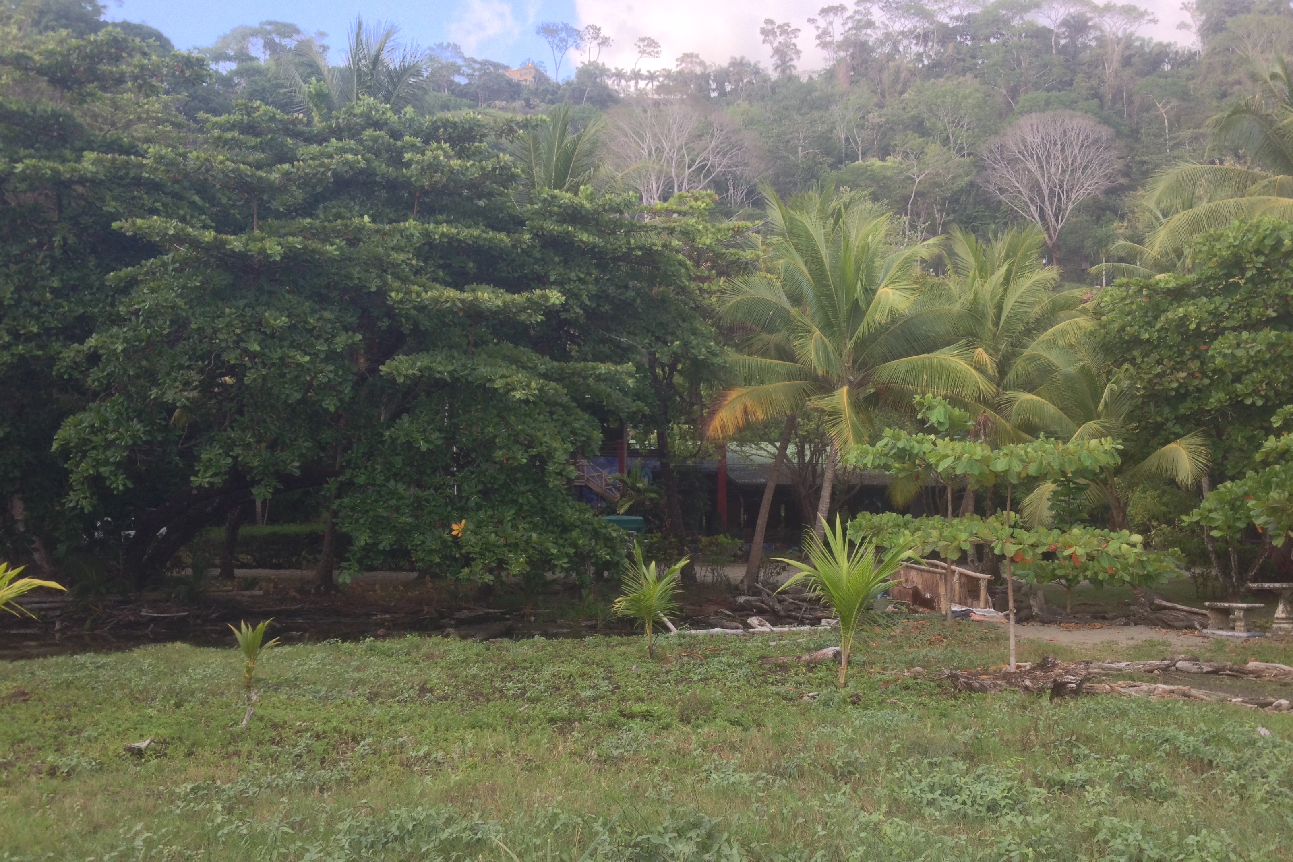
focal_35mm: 37
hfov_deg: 51.9
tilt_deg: +1.0
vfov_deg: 35.9
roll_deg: +0.4
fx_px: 1329
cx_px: 648
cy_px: 473
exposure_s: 1/175
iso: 50
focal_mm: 4.28
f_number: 2.4
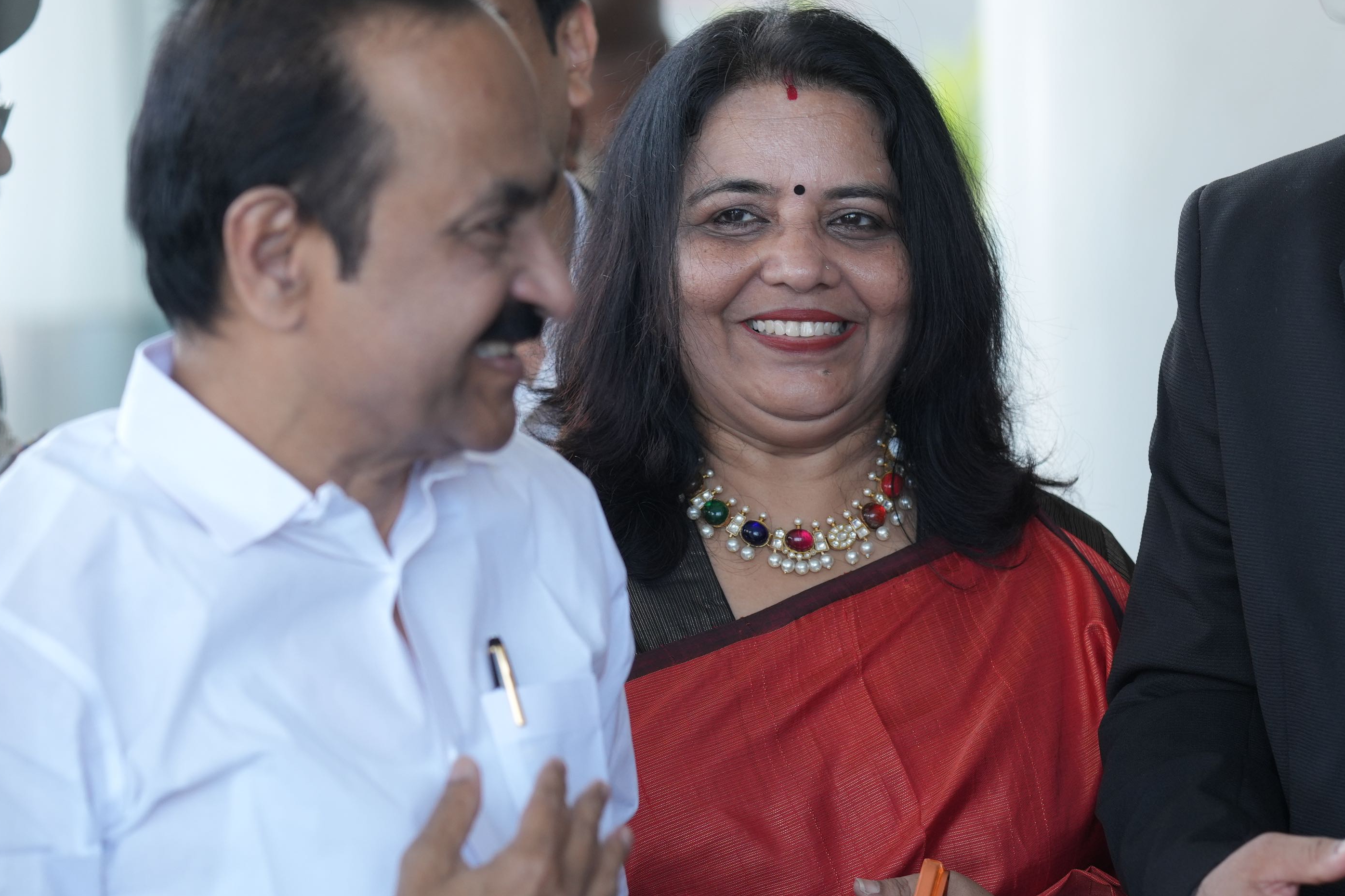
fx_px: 7098
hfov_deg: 10.8
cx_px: 772
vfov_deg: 7.2
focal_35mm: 190
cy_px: 520
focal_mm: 85
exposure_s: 1/400
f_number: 2.5
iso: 400
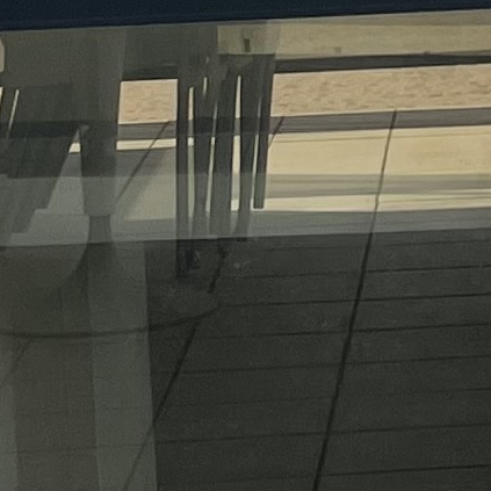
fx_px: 3514
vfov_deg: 7.8
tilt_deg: -2.5
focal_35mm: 219
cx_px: 1387
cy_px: -316
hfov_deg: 7.2
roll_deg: +0.6
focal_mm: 4.2
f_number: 1.6
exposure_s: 1/5051
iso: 32
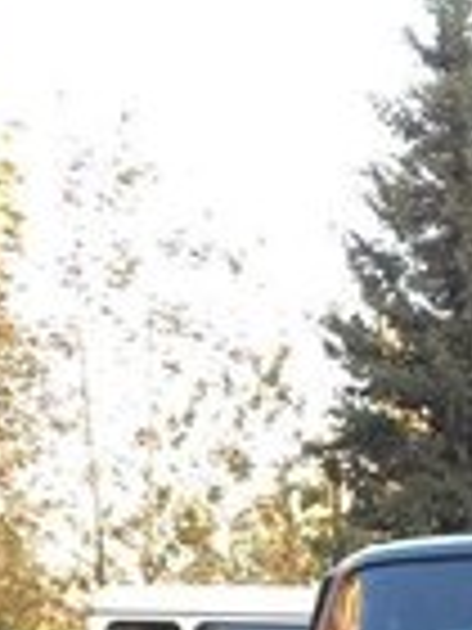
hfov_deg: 13.3
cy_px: 918
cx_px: 778
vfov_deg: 17.4
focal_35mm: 103
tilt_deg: -3.1
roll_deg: +0.6
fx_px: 1873
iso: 50
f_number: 2.2
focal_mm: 4.15
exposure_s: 1/33
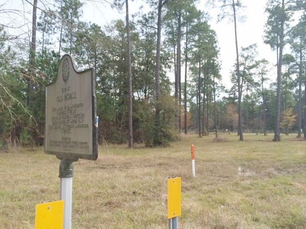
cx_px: 153
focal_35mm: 30
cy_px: 114
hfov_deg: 60.0
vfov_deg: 46.8
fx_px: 265
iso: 32
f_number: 2.2
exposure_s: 1/1053
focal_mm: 4.12
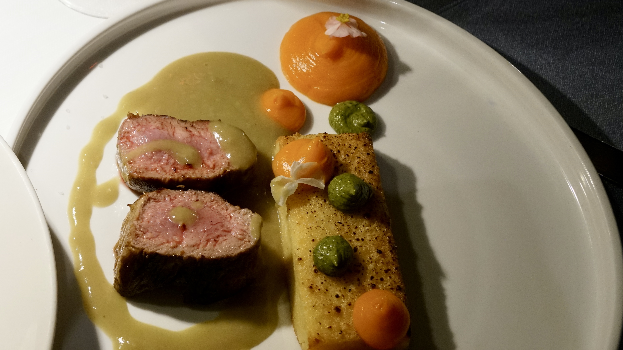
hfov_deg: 25.8
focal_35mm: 78
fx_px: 1289
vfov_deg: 15.5
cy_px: 161
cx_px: -4
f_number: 6.3
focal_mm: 35
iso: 2500
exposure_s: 1/100
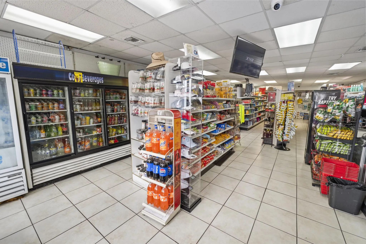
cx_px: 183
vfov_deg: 77.3
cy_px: 122
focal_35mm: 15
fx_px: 152
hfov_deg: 100.4
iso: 125
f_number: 2.8
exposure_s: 1/15
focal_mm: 10
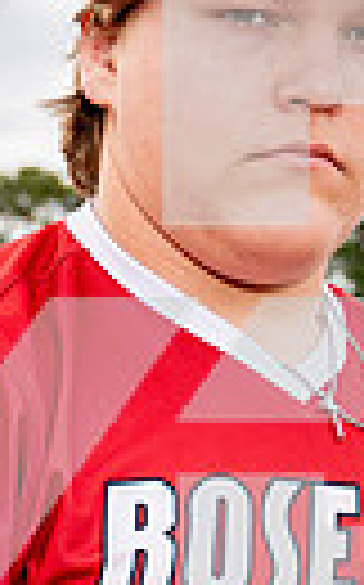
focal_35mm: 159
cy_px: 538
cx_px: 90
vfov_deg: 13.1
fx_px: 2529
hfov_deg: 8.2
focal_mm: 35
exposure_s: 1/250
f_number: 4
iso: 100
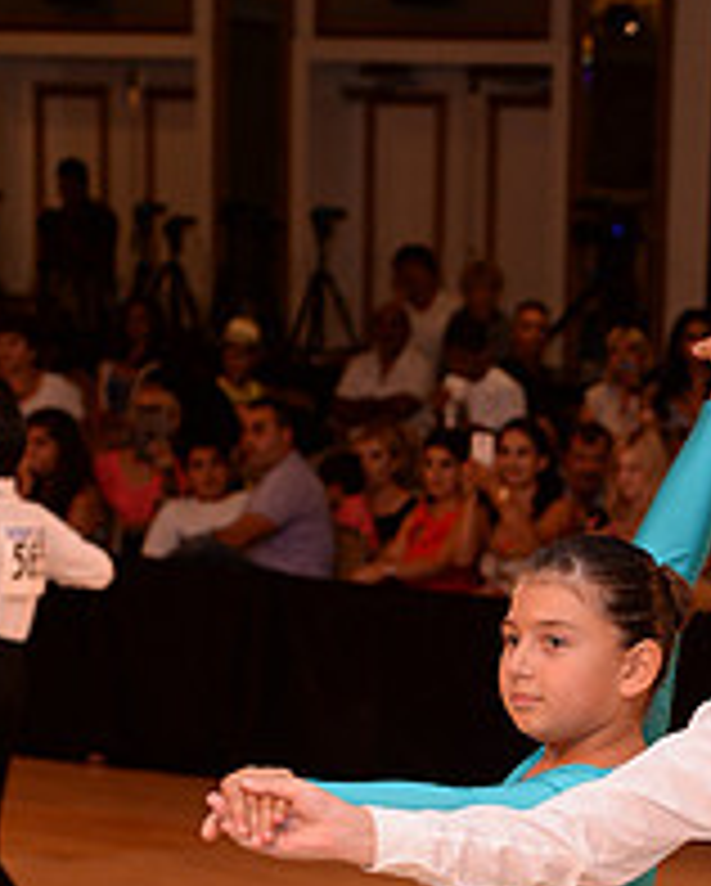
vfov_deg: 11.8
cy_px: 1061
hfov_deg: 9.6
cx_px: 758
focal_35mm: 160
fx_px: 4202
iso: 1250
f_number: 5
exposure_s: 1/200
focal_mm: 58
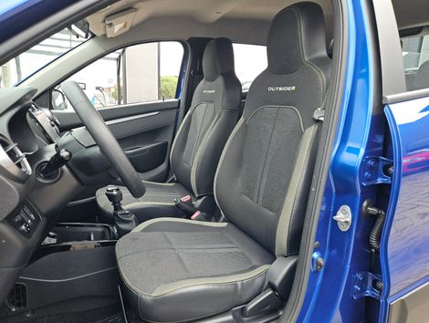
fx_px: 285
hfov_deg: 73.8
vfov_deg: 59.0
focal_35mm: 23
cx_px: 214
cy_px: 162
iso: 200
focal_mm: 5.4
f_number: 1.8
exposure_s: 1/120
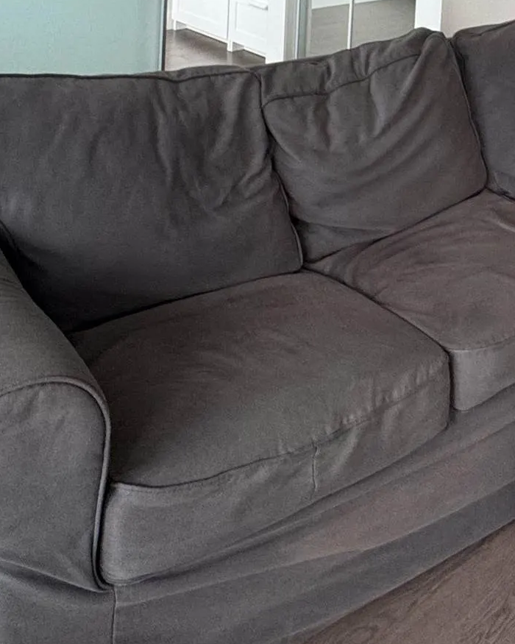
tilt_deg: -2.0
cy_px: -123
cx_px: 515
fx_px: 915
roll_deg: -3.5
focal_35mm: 48
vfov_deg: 32.3
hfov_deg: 29.4
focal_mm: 2.22
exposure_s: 1/120
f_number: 2.2
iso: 125
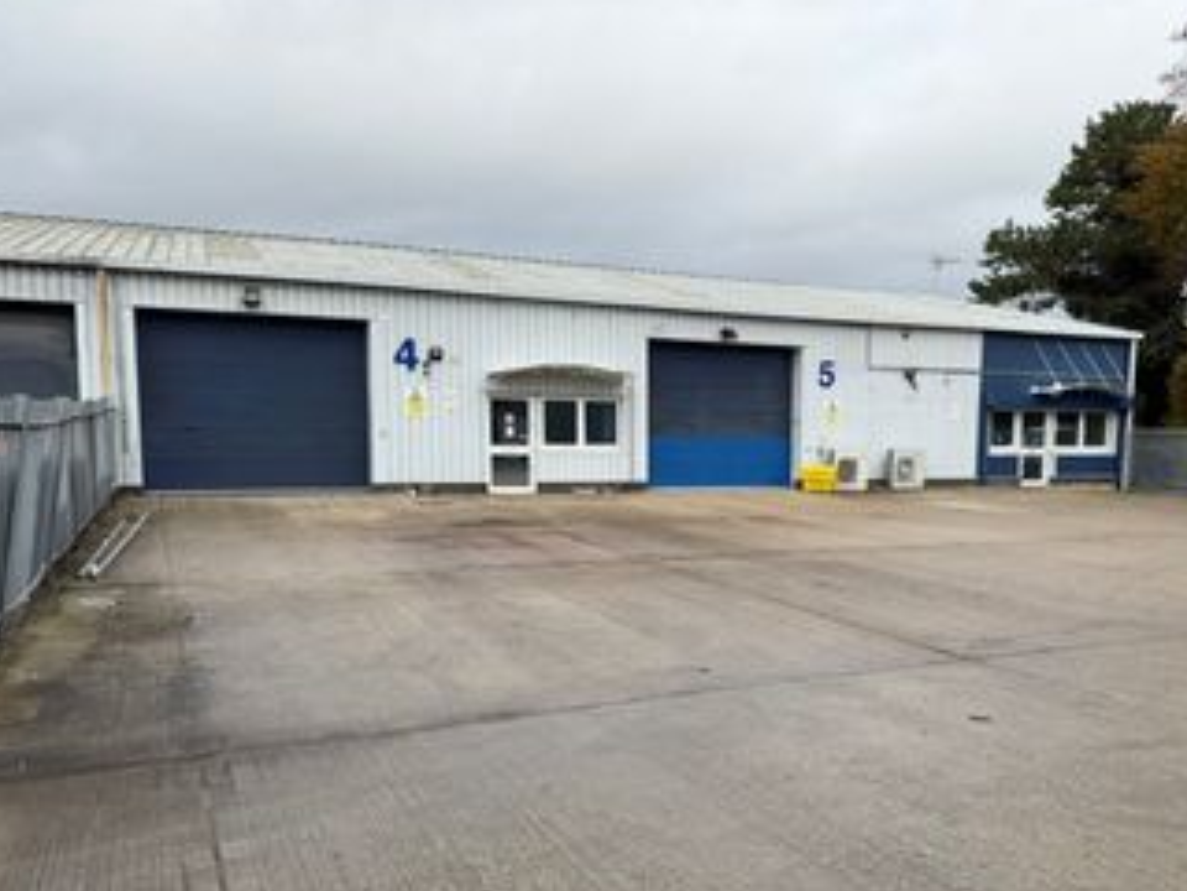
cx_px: 720
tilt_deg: -6.1
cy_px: 535
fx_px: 1029
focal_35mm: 30
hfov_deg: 59.4
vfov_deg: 46.5
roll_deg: -1.8
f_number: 1.78
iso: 80
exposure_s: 1/2232
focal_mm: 6.76
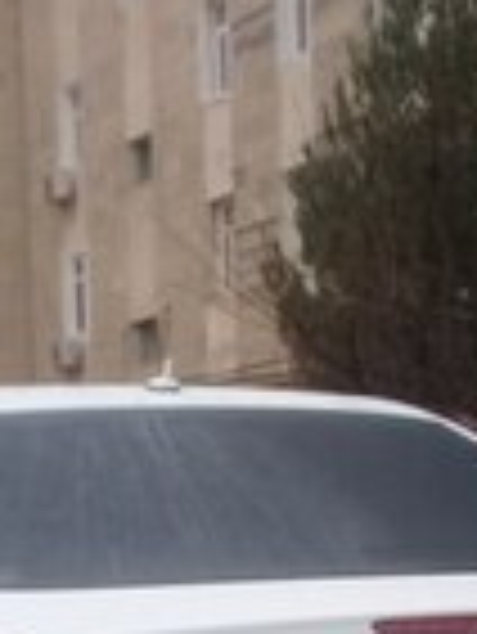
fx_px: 2000
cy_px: 863
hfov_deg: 13.6
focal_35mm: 109
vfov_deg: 16.8
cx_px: 297
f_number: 2.2
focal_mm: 3.3
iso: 64
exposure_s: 1/33
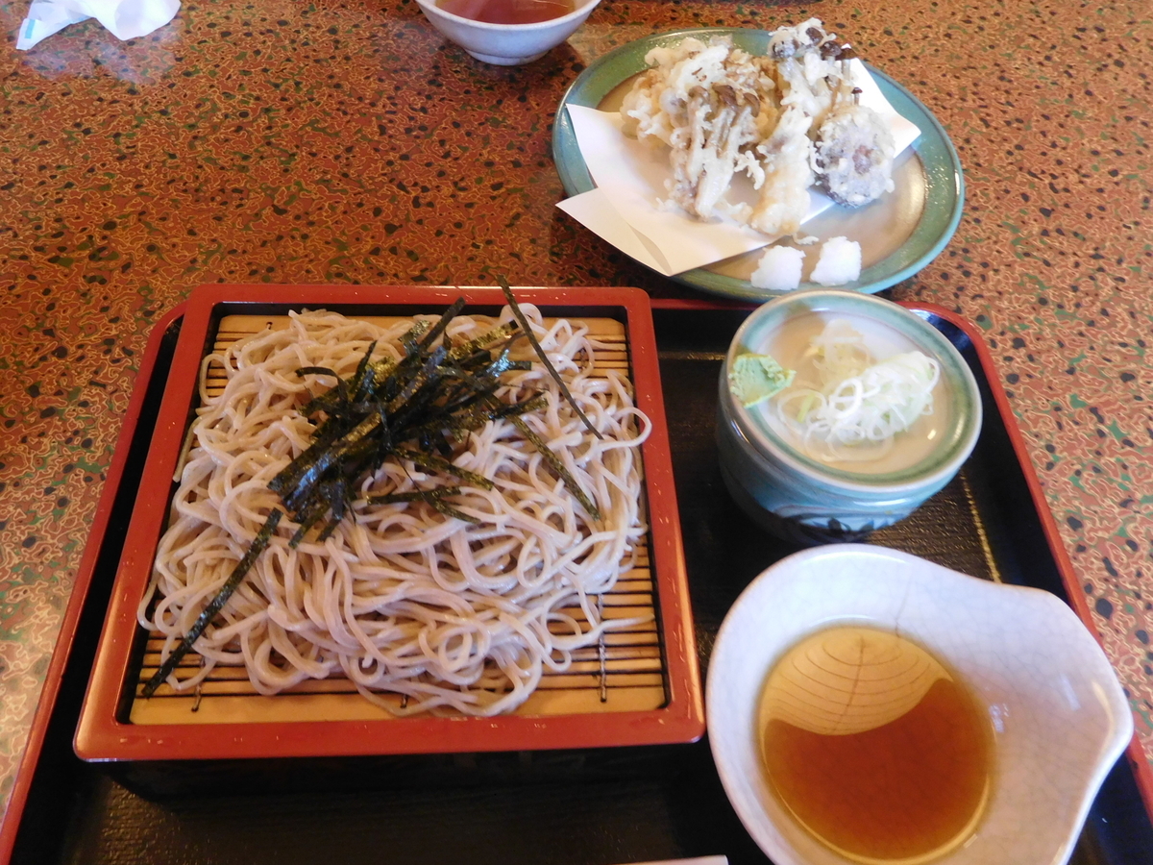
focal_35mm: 25
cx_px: 576
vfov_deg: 54.9
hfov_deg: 69.4
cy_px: 432
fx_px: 833
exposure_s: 1/13
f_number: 3.4
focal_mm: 4.5
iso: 400
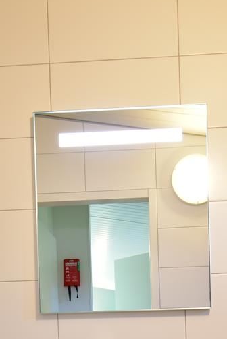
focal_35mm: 43
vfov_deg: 39.1
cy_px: 353
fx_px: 406
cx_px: 109
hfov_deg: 31.3
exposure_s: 1/4
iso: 100
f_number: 4.8
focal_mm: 12
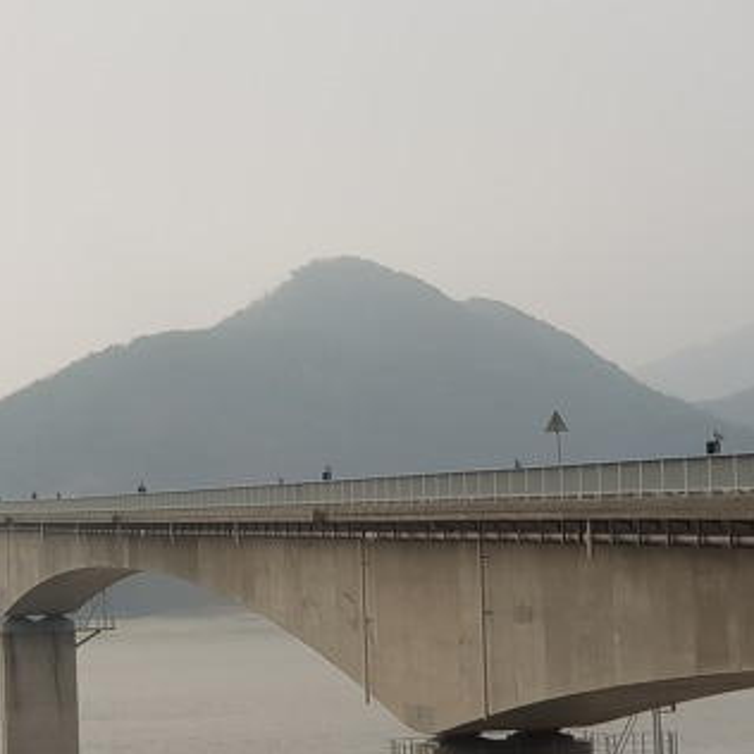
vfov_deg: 15.7
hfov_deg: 15.6
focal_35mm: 111
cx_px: 222
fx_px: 2735
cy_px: 450
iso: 25
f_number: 2.4
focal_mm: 6
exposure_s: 1/35
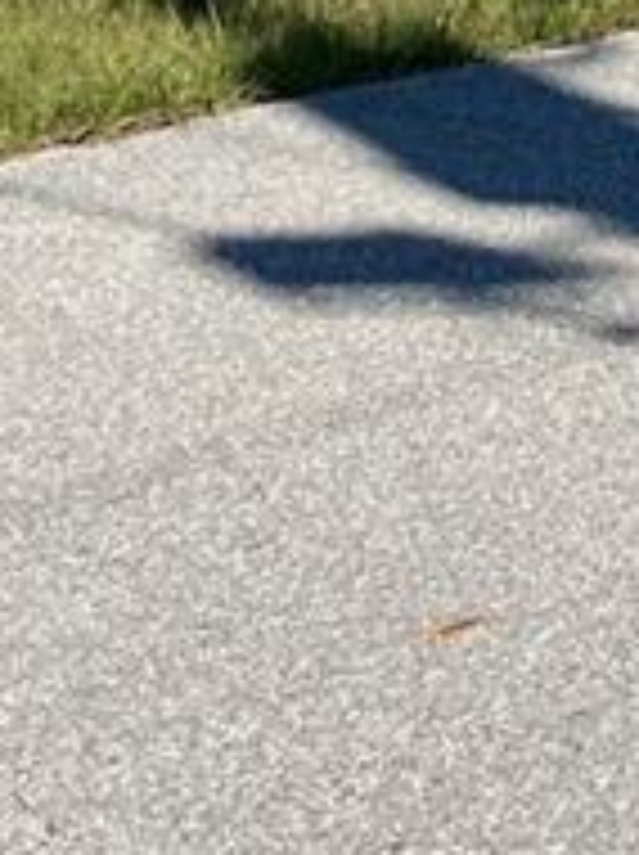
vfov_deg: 10.5
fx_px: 4366
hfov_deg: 8.3
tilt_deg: -0.9
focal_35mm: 177
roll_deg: +2.5
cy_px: -688
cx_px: 554
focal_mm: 3.99
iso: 32
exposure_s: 1/2558
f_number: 1.8
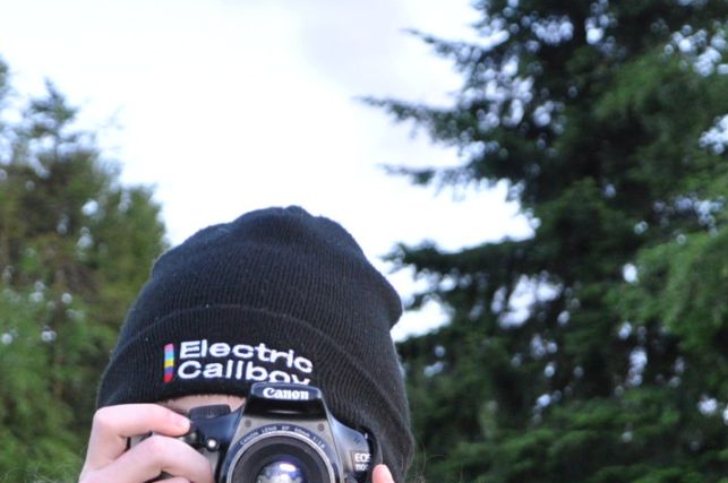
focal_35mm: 108
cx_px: 486
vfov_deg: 12.2
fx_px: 2181
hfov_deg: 18.9
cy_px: 645
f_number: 3.8
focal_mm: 24
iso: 720
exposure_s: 1/125
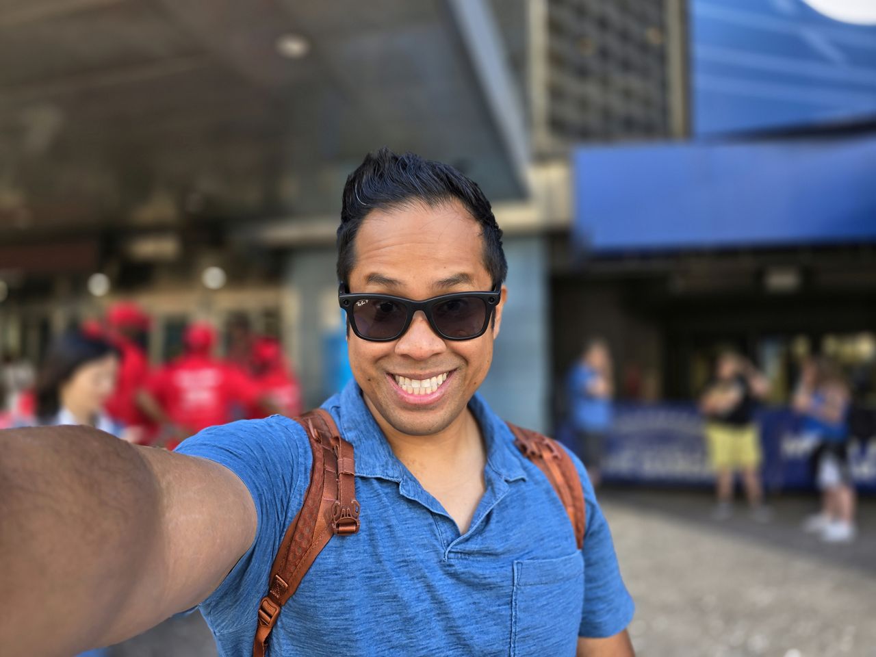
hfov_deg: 73.9
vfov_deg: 58.9
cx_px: 438
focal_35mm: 23
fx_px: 582
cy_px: 328
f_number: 1.7
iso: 32
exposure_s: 1/120
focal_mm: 6.3
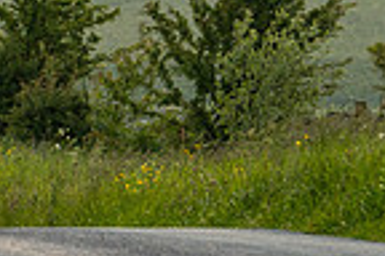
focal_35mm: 614
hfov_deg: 3.4
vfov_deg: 2.2
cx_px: -85
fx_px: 6566
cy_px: -37
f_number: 4.5
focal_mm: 111
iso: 400
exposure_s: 1/1250
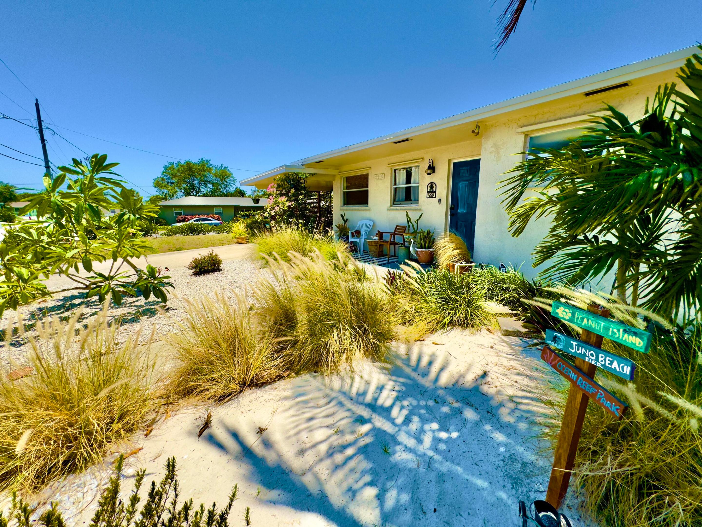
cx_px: 351
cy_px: 264
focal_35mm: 14
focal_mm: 2.22
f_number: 2.2
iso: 50
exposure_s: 1/1927
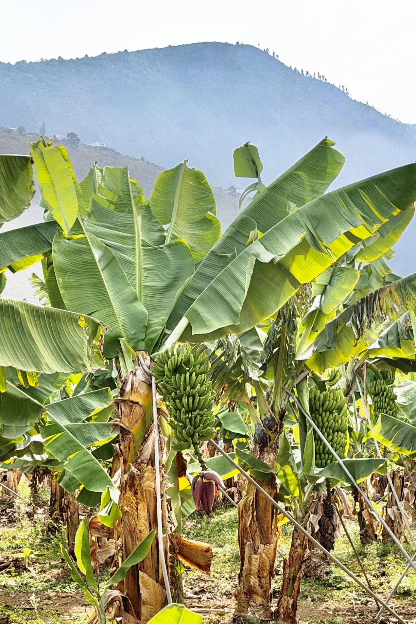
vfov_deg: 30.1
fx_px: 1161
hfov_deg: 20.3
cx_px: 216
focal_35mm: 67
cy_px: 314
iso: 100
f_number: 1.78
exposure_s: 1/4098
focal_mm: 6.76
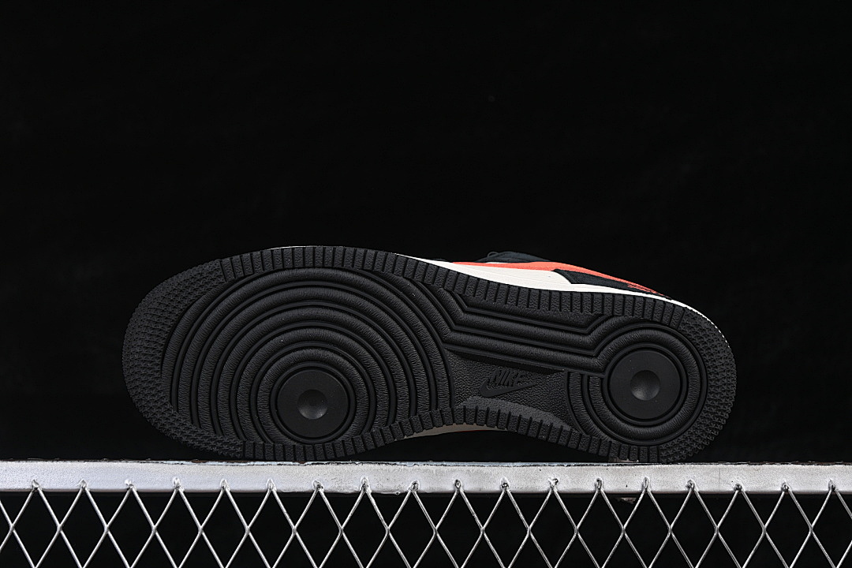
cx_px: 426
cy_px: 284
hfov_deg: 27.0
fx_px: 1775
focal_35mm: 75
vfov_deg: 18.2
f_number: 6.3
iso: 160
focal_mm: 50
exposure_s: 1/60
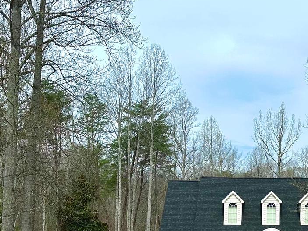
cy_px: 163
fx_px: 623
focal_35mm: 70
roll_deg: -0.4
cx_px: 294
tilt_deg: +5.1
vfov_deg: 20.9
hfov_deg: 26.5
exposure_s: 1/7042
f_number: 1.78
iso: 80
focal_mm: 6.86
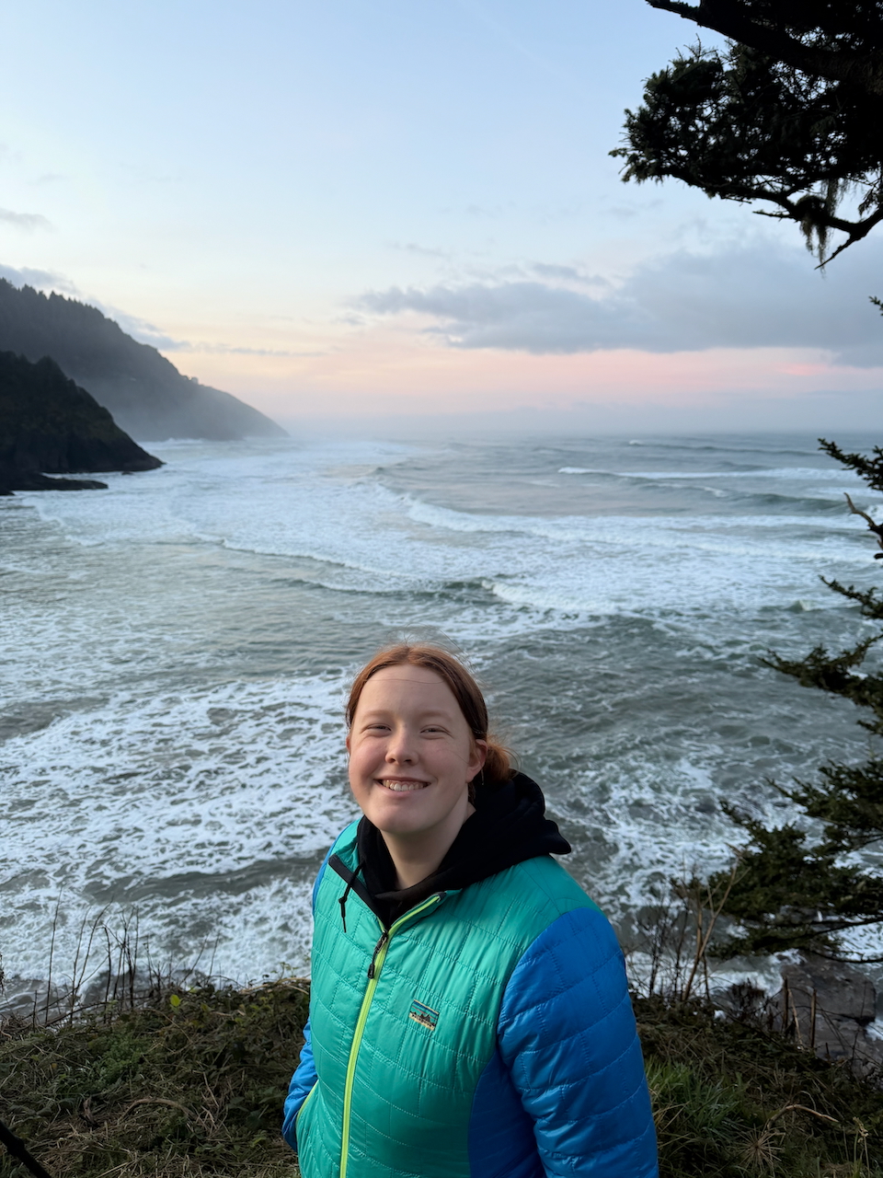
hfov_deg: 56.8
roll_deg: -0.1
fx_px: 816
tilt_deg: -11.8
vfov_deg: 71.6
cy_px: 589
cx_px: 442
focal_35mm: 24
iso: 200
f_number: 1.78
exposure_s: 1/121
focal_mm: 6.76
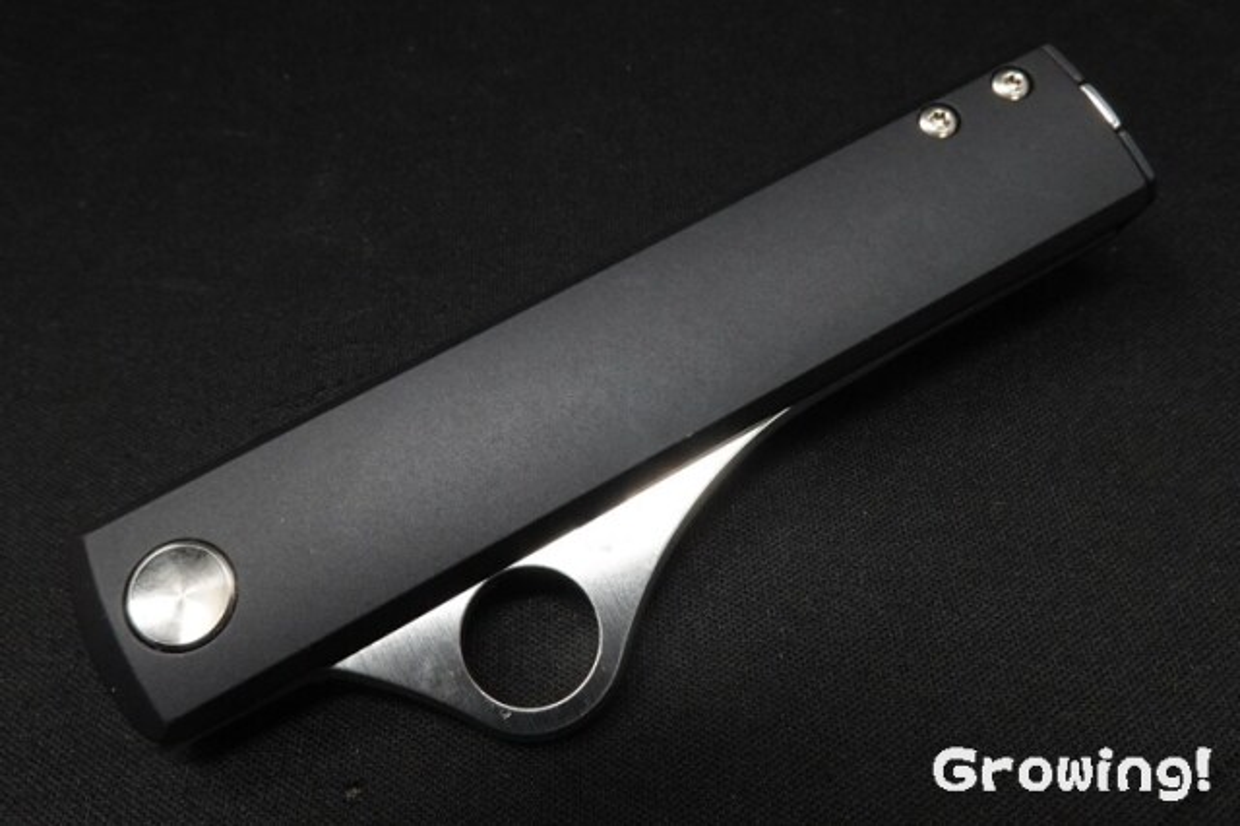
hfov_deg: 63.7
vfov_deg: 44.9
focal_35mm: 29
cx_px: 620
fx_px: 998
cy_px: 413
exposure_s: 1/30
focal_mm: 10.83
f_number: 11
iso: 1250
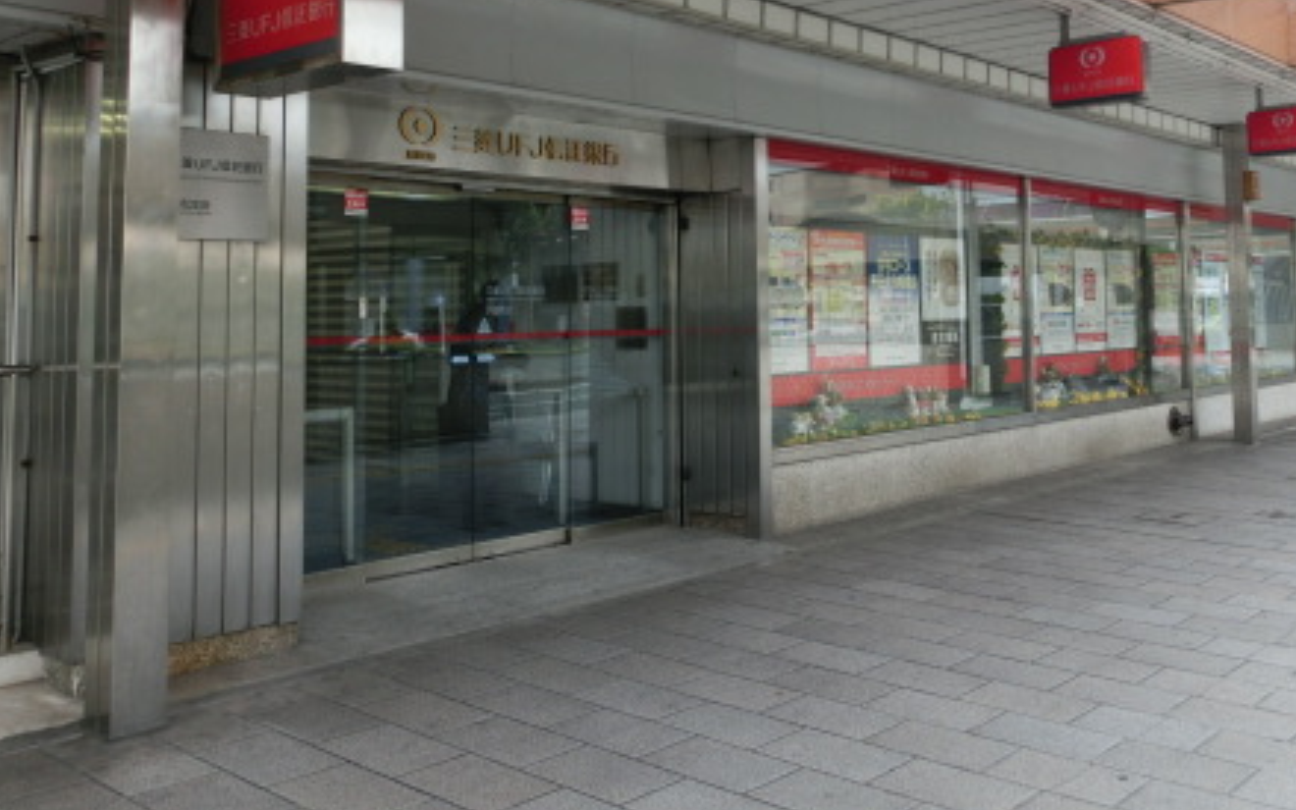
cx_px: 769
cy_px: 194
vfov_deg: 33.7
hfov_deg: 52.4
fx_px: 1307
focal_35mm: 37
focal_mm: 4.24
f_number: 3
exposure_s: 1/160
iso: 80
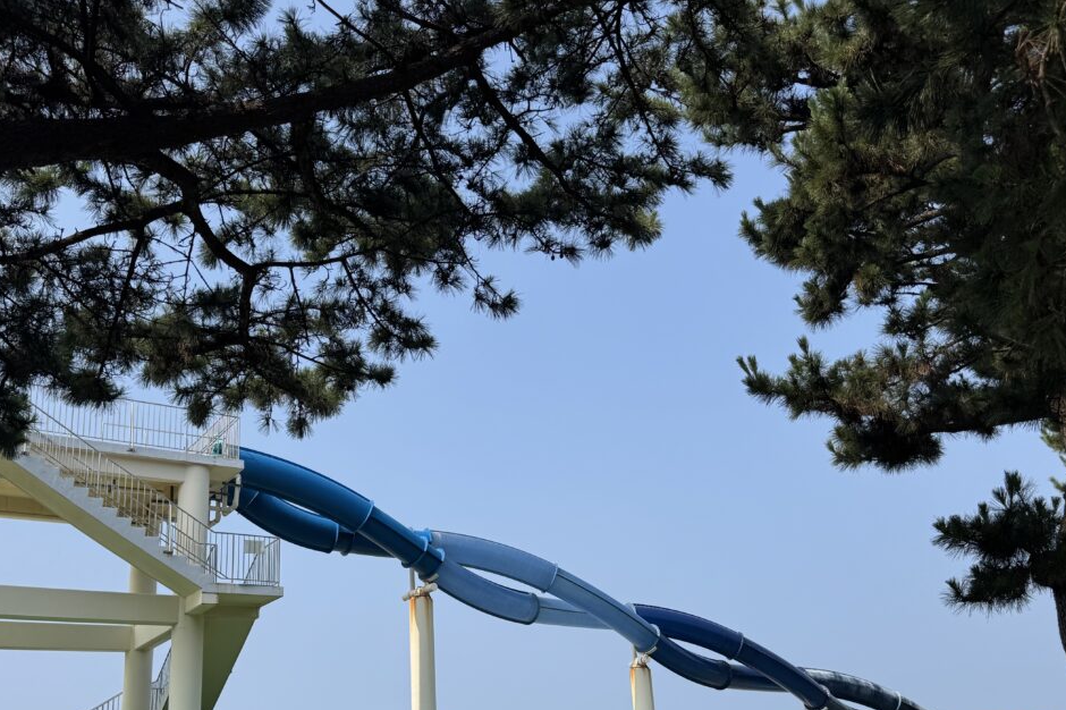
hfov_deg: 55.8
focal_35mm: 34
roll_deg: +4.3
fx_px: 1006
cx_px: 502
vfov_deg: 38.3
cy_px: 488
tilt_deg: +17.4
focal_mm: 6.76
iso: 80
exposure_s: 1/5348
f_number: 1.78
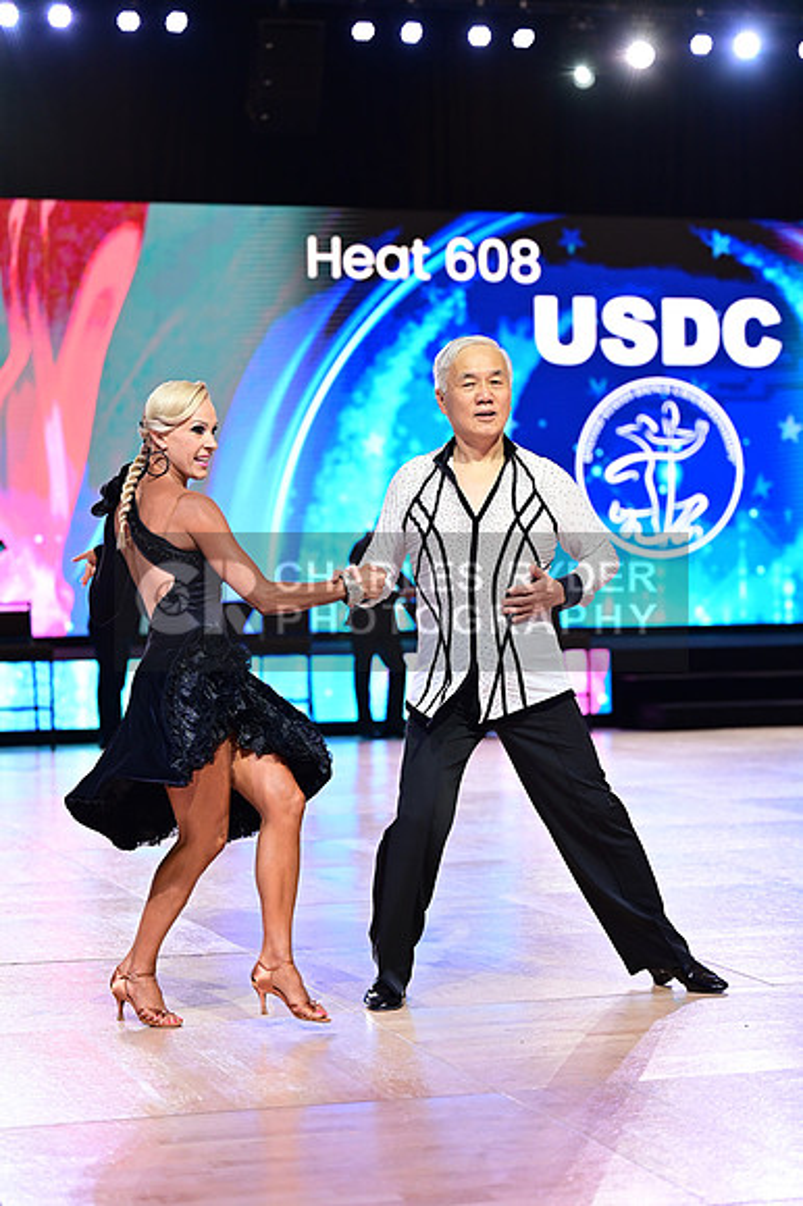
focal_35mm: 79
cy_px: 603
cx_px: 402
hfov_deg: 17.3
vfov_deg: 25.7
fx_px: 2646
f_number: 2.8
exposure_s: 1/500
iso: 1600
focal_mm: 79
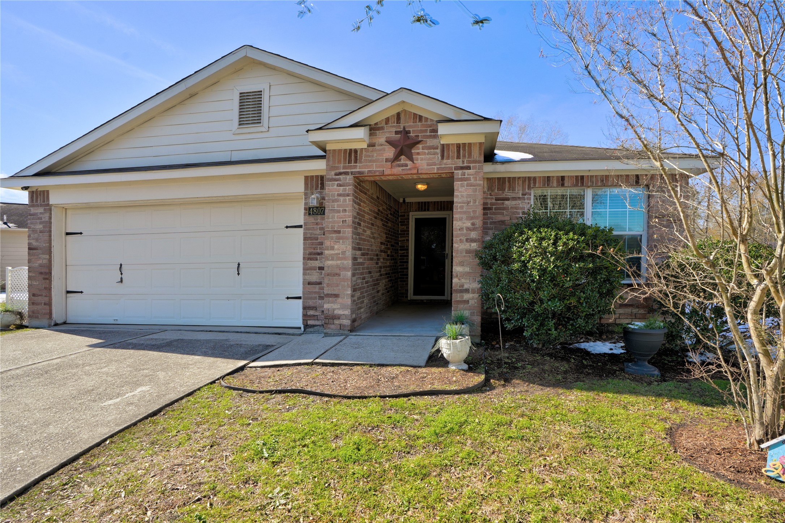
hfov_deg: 96.7
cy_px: 262
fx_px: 349
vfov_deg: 73.7
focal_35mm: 16
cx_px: 392
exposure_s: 1/500
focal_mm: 16
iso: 400
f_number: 8
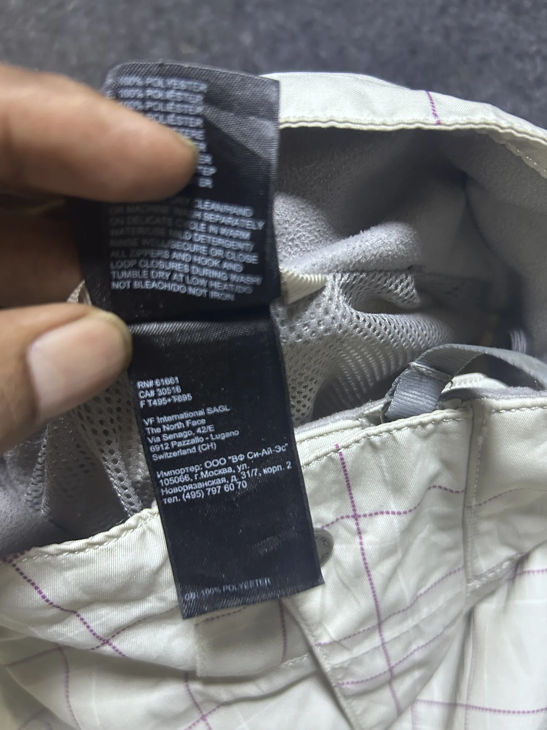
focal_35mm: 27
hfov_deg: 51.4
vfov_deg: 65.3
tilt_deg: -53.2
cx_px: 280
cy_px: 364
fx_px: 569
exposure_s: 1/50
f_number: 1.5
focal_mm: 5.7
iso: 320
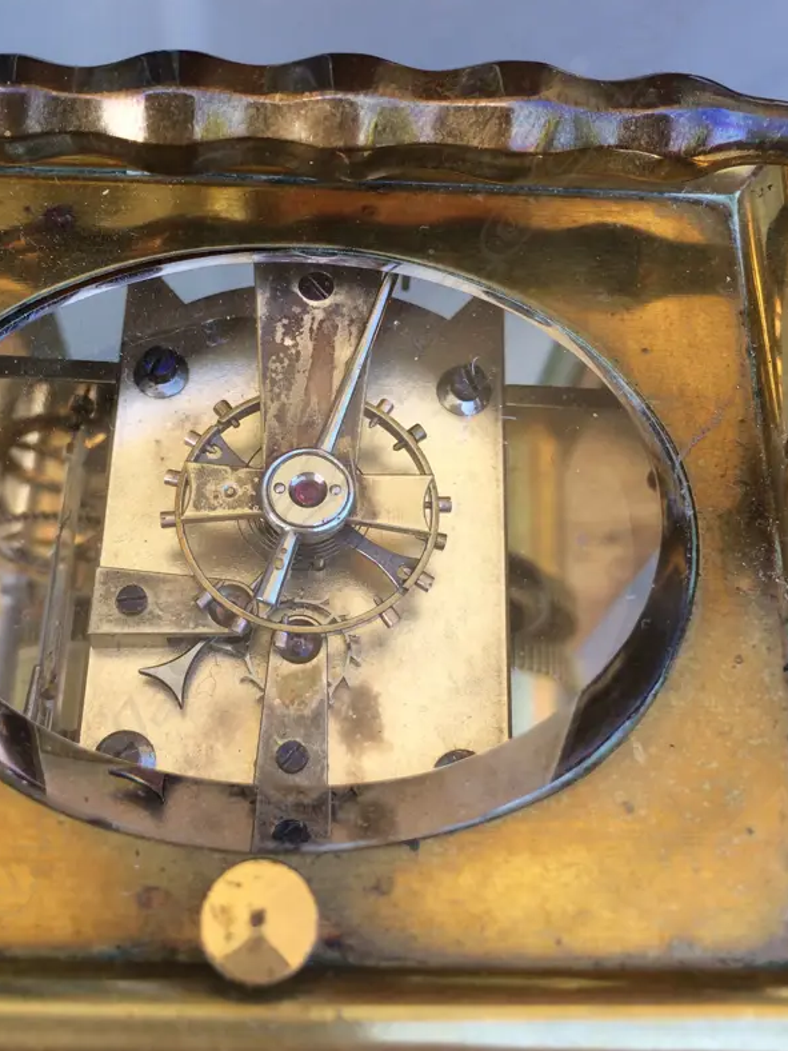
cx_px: 324
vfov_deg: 47.8
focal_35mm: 39
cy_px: 475
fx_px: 1184
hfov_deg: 36.7
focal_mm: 4.12
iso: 32
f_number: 2.2
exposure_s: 1/123
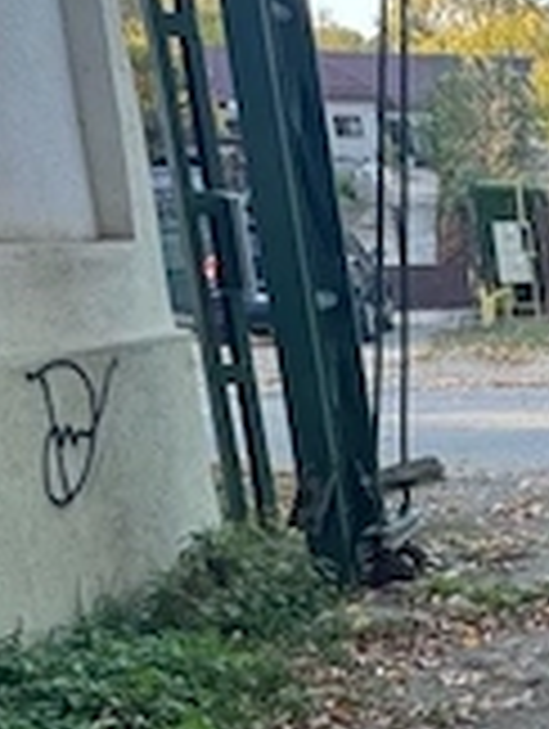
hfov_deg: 14.9
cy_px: 504
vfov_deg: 27.9
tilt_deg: -11.3
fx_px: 1455
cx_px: 1256
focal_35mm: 69
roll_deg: +0.1
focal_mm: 2.22
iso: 50
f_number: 2.2
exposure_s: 1/99
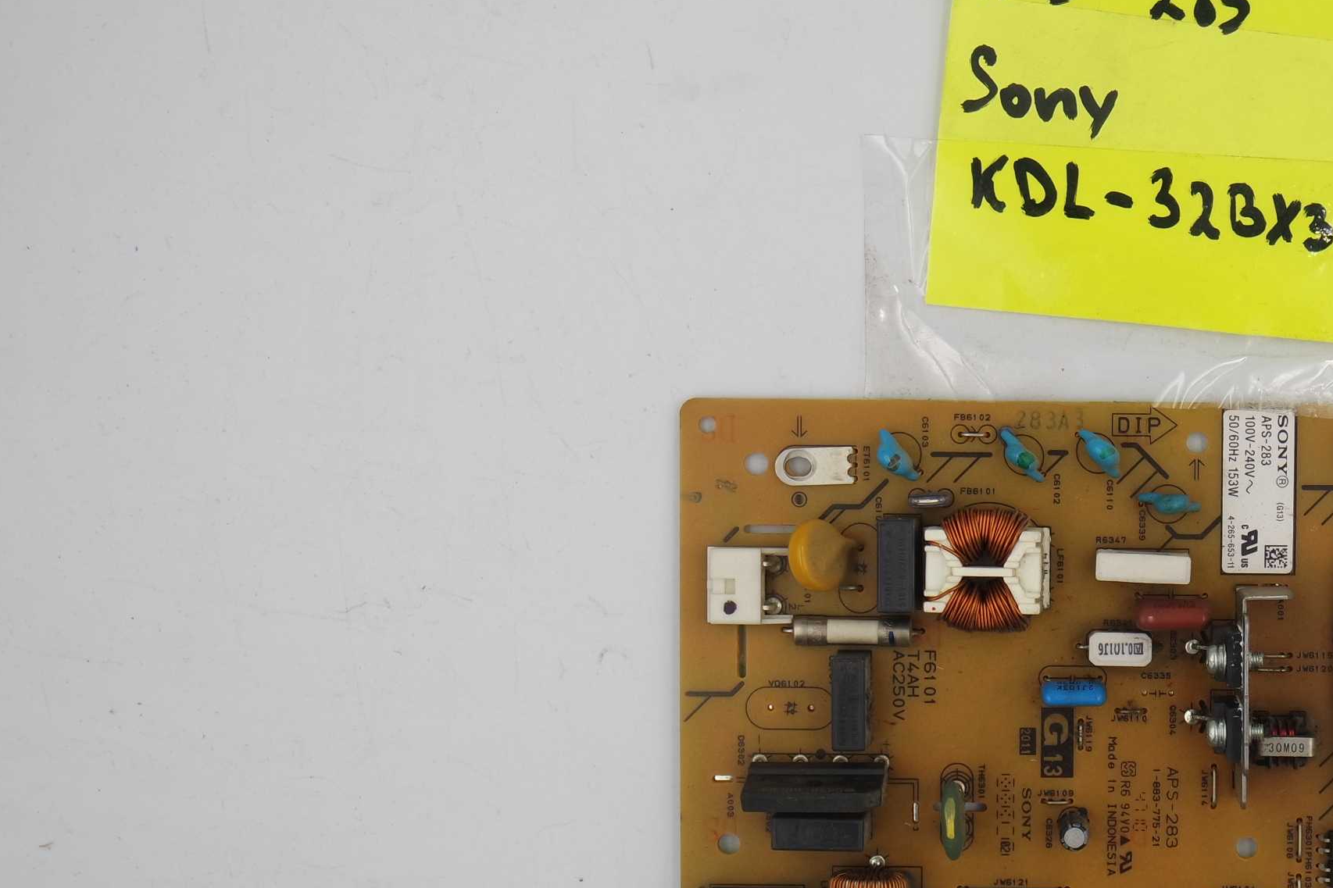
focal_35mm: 75
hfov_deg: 26.3
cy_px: 569
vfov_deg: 18.1
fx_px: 2777
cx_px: 1139
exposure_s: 1/100
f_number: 5.6
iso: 160
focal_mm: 16
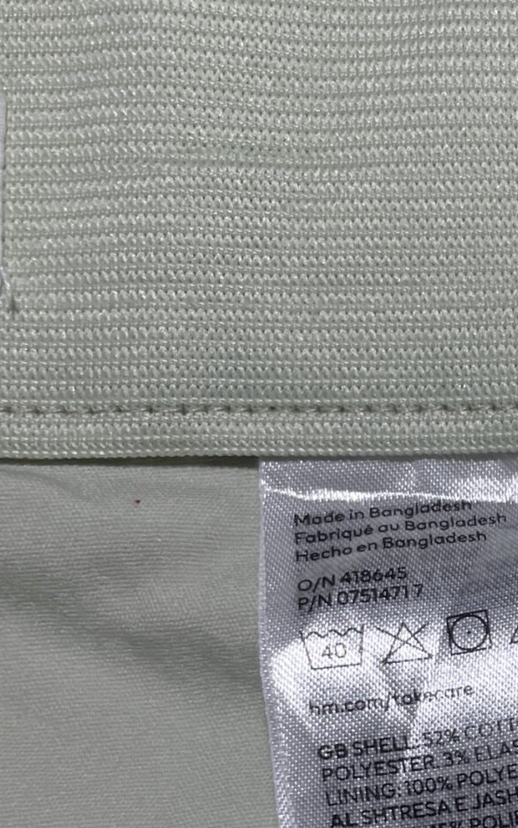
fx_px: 1671
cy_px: 607
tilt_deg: -52.5
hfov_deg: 16.0
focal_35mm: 74
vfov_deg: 27.5
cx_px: 810
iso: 32
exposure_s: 1/151
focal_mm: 4.2
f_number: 1.6
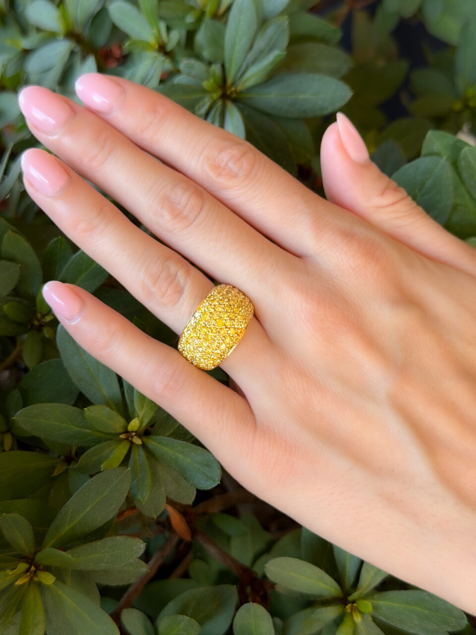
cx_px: 238
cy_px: 318
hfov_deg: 30.3
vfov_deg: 39.7
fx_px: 880
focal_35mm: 48
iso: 64
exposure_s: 1/120
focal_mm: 6.76
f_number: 1.8
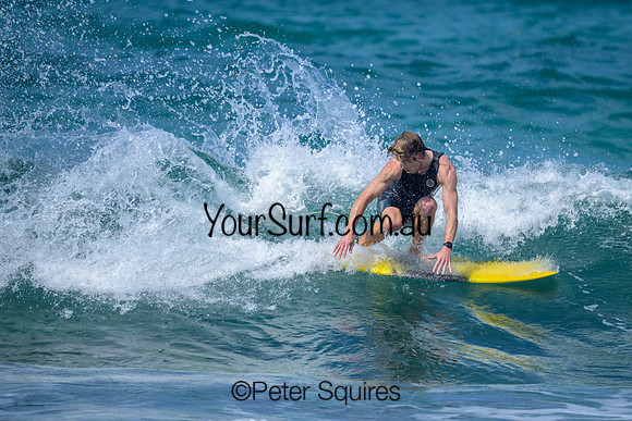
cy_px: 231
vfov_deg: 1.4
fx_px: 17317
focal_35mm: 986
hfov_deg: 2.1
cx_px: 390
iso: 360
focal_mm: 800
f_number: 6.3
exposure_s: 1/2500
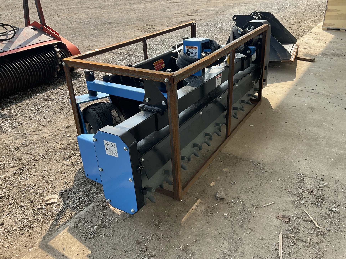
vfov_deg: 46.8
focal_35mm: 30
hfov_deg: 60.0
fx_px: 300
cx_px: 175
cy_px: 126
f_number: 1.8
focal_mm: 3
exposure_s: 1/599
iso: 25
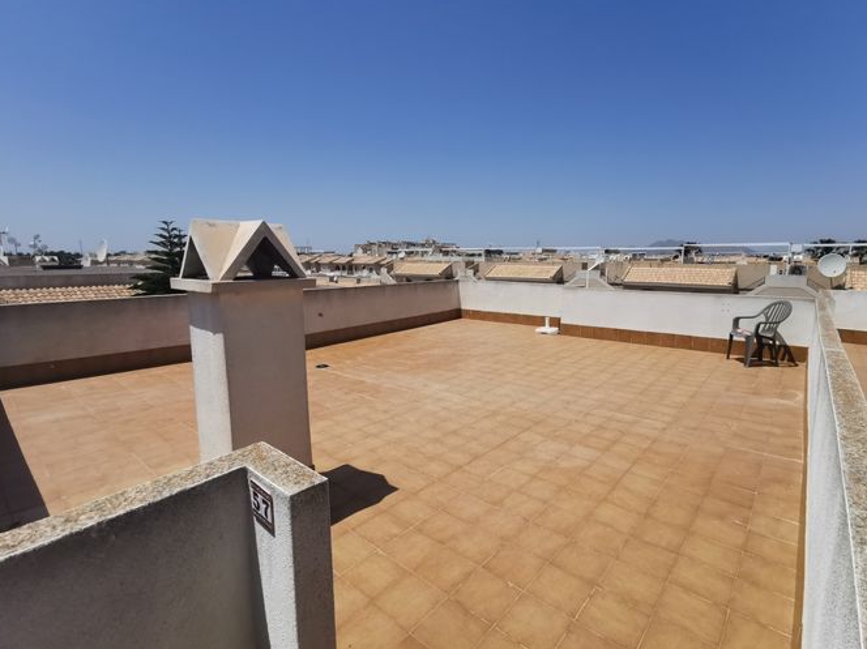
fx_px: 425
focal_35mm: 17
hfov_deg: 91.0
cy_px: 317
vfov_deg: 74.6
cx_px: 450
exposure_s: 1/2141
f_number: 2.2
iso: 50
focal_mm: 2.35
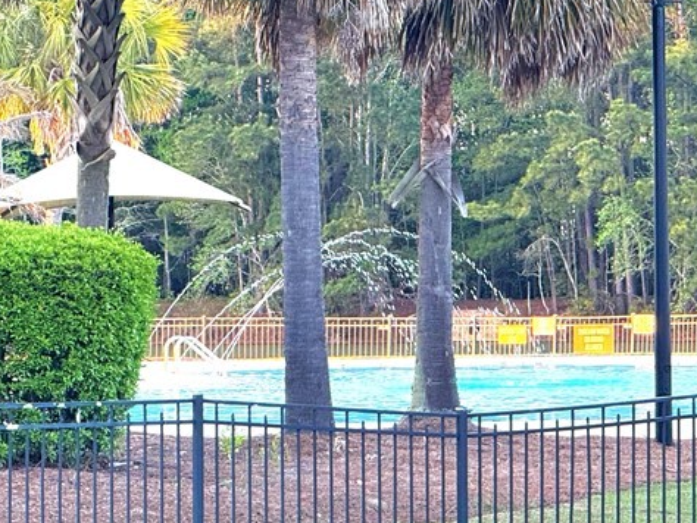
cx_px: 246
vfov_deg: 5.7
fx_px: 5218
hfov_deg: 7.6
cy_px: 76
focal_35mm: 259
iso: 100
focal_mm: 15.66
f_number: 2.8
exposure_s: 1/99
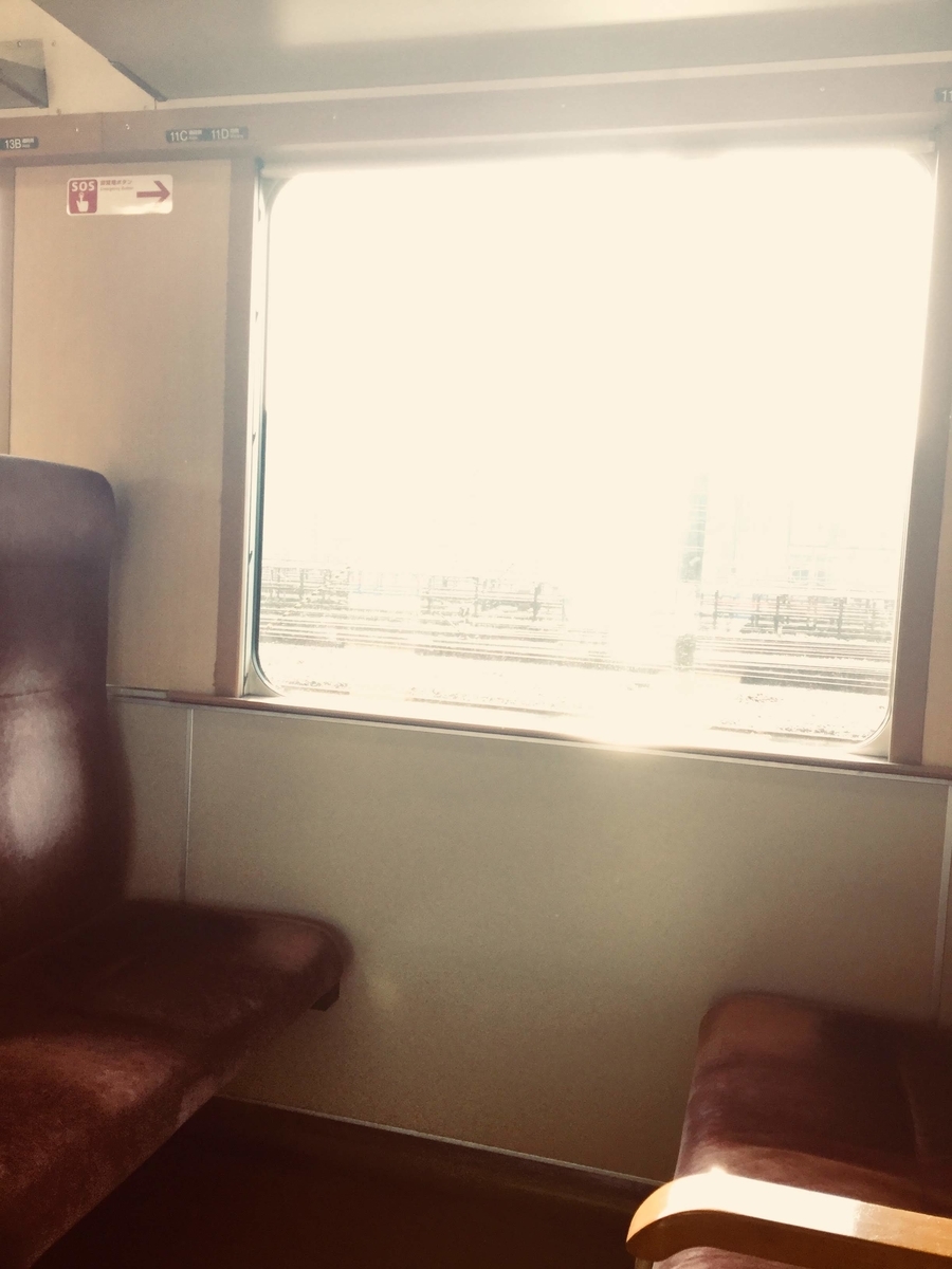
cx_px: 476
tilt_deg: -4.3
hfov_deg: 45.4
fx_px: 1137
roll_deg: -3.7
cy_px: 634
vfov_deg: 58.4
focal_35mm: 31
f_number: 2.4
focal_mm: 3.3
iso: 40
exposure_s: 1/120
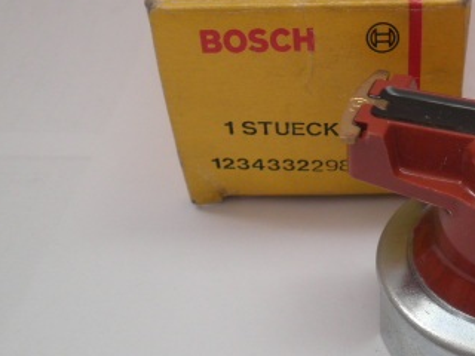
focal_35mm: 52
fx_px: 714
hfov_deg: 35.3
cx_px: 399
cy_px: 119
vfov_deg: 27.9
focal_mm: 4.7
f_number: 2.6
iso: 64
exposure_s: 1/60
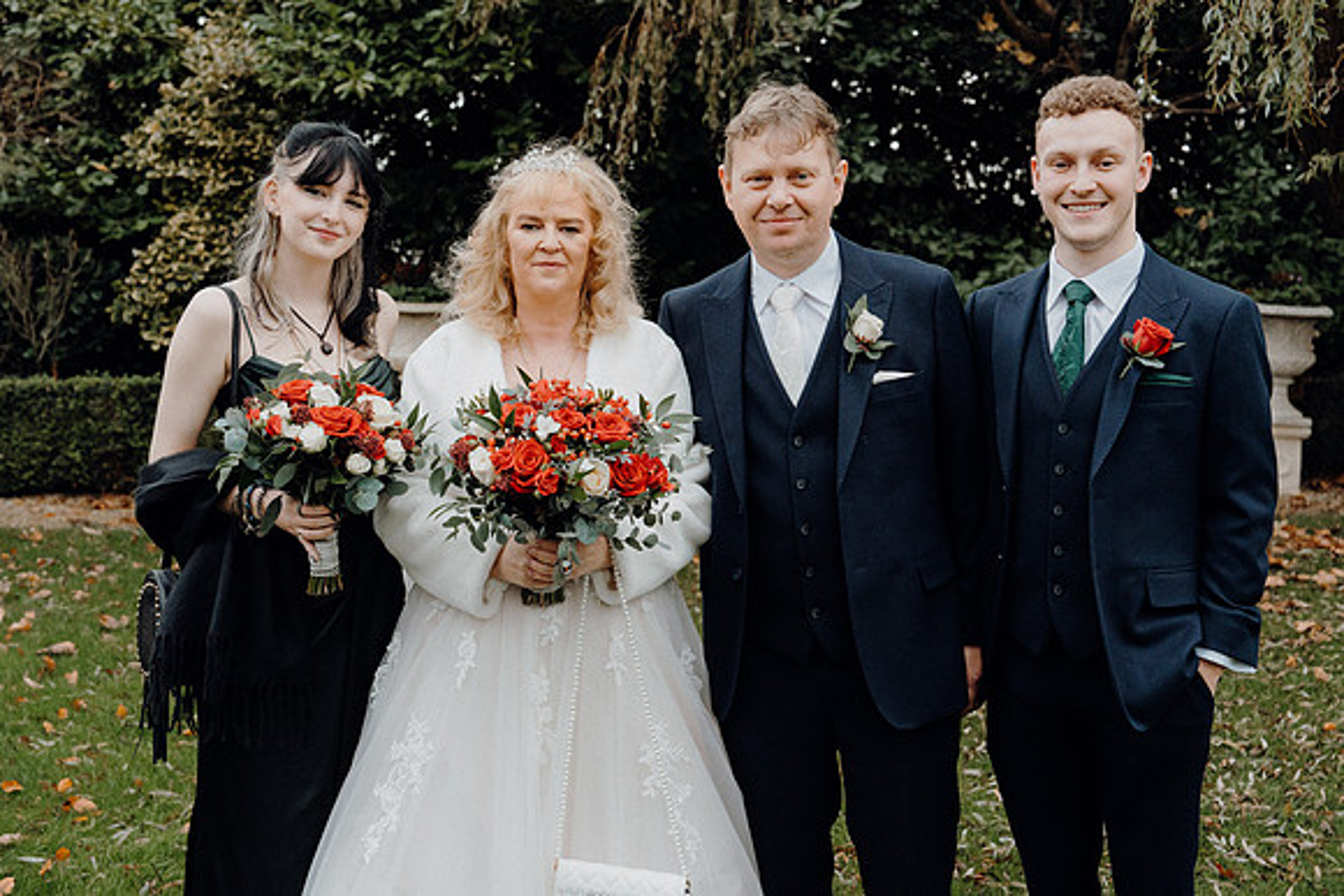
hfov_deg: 41.1
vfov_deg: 28.1
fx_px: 1792
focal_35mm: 48
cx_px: 672
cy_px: 448
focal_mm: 48
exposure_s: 1/250
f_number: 5
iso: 3200
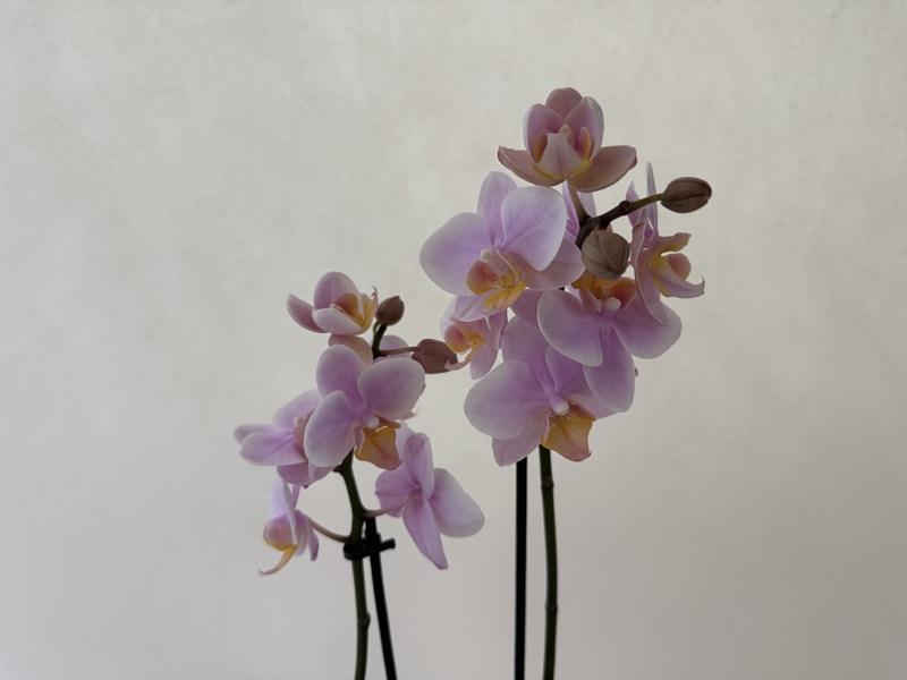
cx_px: 454
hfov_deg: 71.6
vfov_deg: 56.8
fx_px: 629
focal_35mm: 24
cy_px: 340
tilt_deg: -15.8
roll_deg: -2.0
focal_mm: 6.76
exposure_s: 1/522
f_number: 1.78
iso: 80
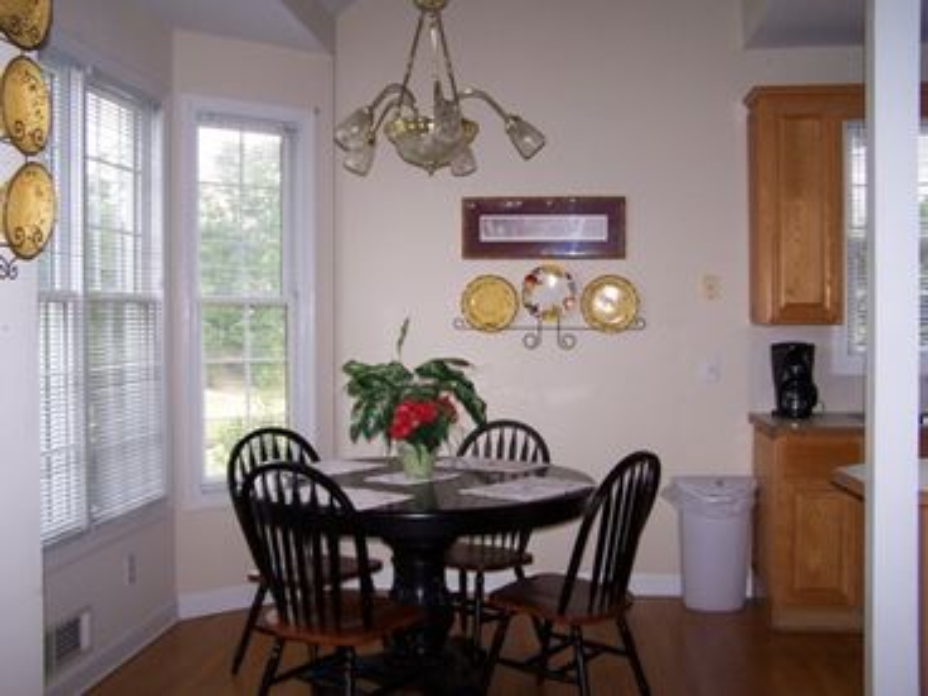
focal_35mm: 38
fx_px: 1019
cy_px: 348
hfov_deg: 49.0
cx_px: 464
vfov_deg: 37.7
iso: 80
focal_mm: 6.3
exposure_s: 1/60
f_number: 2.8
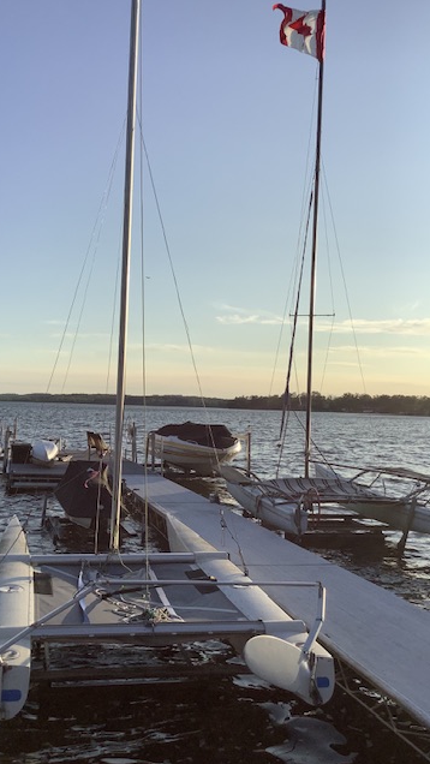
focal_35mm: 34
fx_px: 689
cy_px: 382
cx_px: 165
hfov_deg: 34.5
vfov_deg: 58.0
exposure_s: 1/1852
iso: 25
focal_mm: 3.3
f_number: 2.4
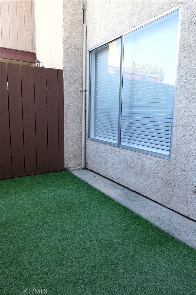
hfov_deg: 53.1
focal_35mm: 24
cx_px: 98
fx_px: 196
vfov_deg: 73.7
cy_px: 148
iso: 500
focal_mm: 8.8
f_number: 5.6
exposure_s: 1/60
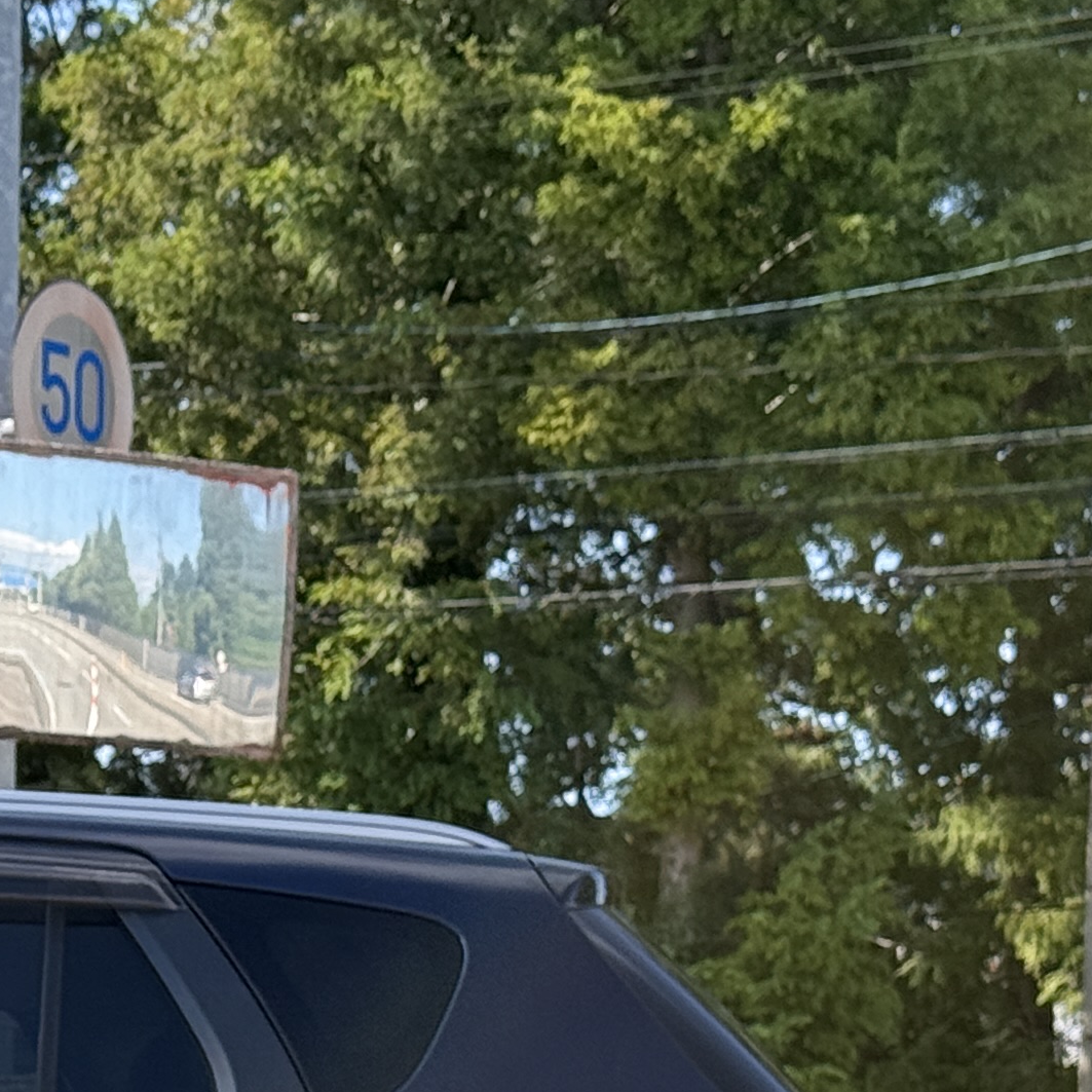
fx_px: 5746
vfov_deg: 10.6
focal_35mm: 161
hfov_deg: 10.3
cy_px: 1361
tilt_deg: +1.9
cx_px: -764
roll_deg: -0.6
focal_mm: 6.76
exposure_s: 1/1575
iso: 64
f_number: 1.78
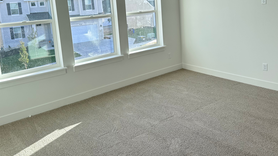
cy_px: 36
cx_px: 145
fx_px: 251
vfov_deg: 33.8
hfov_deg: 58.0
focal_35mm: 34
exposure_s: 1/458
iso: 80
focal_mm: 6.86
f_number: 1.78
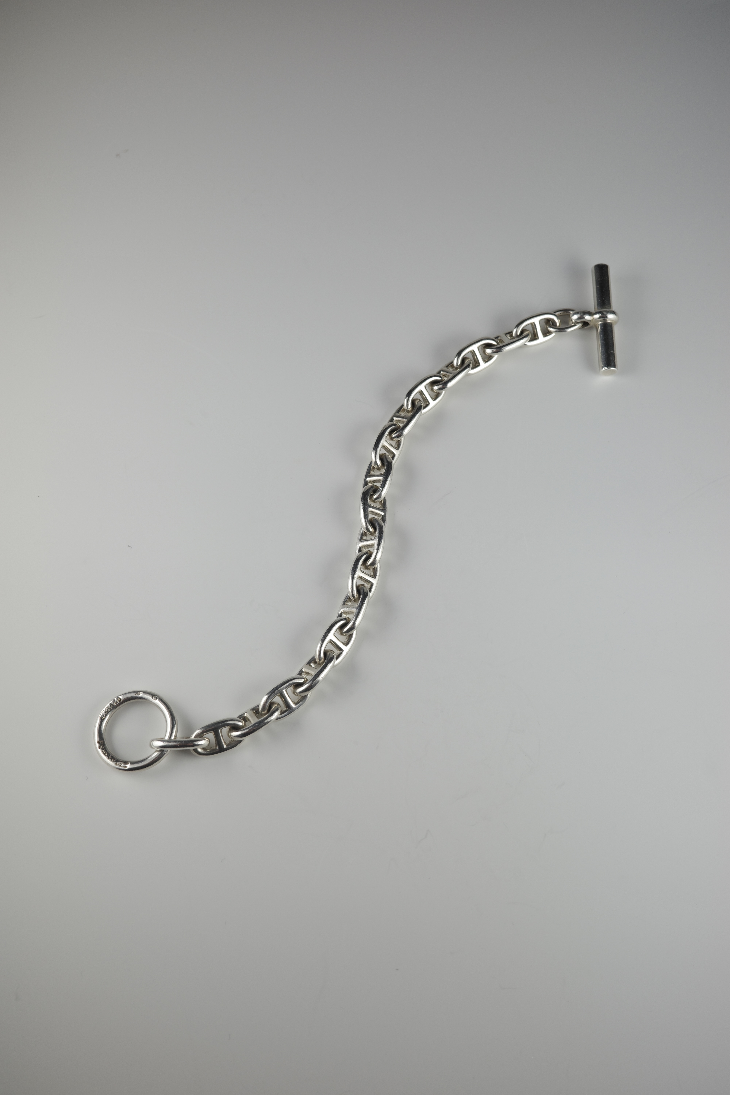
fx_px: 1217
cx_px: 365
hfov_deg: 33.4
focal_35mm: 40
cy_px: 548
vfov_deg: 48.5
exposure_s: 1/50
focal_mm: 26
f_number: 6.3
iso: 100
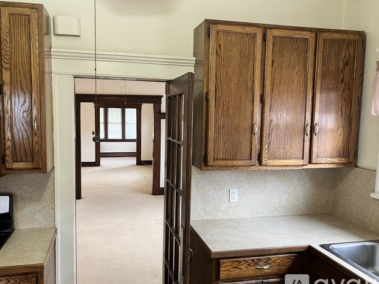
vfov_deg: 46.8
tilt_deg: -5.9
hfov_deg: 59.9
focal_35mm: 30
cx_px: 180
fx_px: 328
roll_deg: -0.8
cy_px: 147
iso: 160
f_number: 1.8
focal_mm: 3.99
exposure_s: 1/60
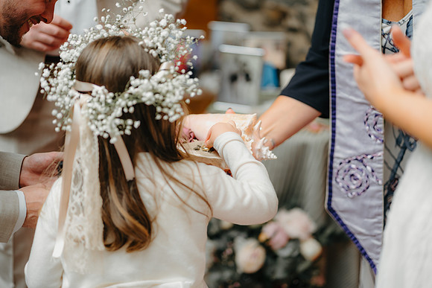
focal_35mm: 85
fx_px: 1020
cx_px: 216
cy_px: 144
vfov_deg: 16.1
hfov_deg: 23.9
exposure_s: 1/200
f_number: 2
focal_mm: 85
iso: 100
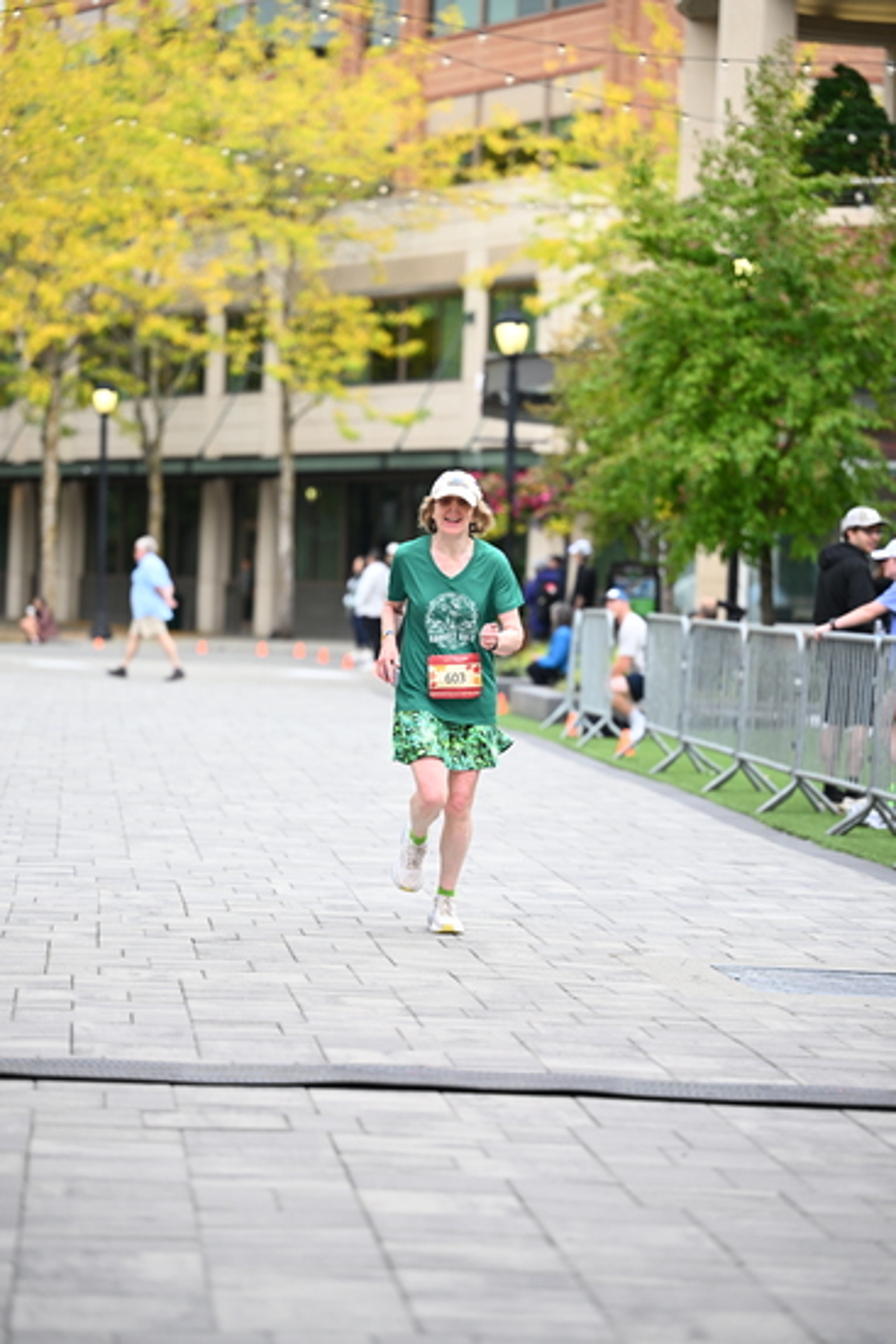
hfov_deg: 11.9
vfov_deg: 17.8
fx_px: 4290
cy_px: 672
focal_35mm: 115
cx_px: 448
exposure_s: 1/1600
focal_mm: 115
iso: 640
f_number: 2.8
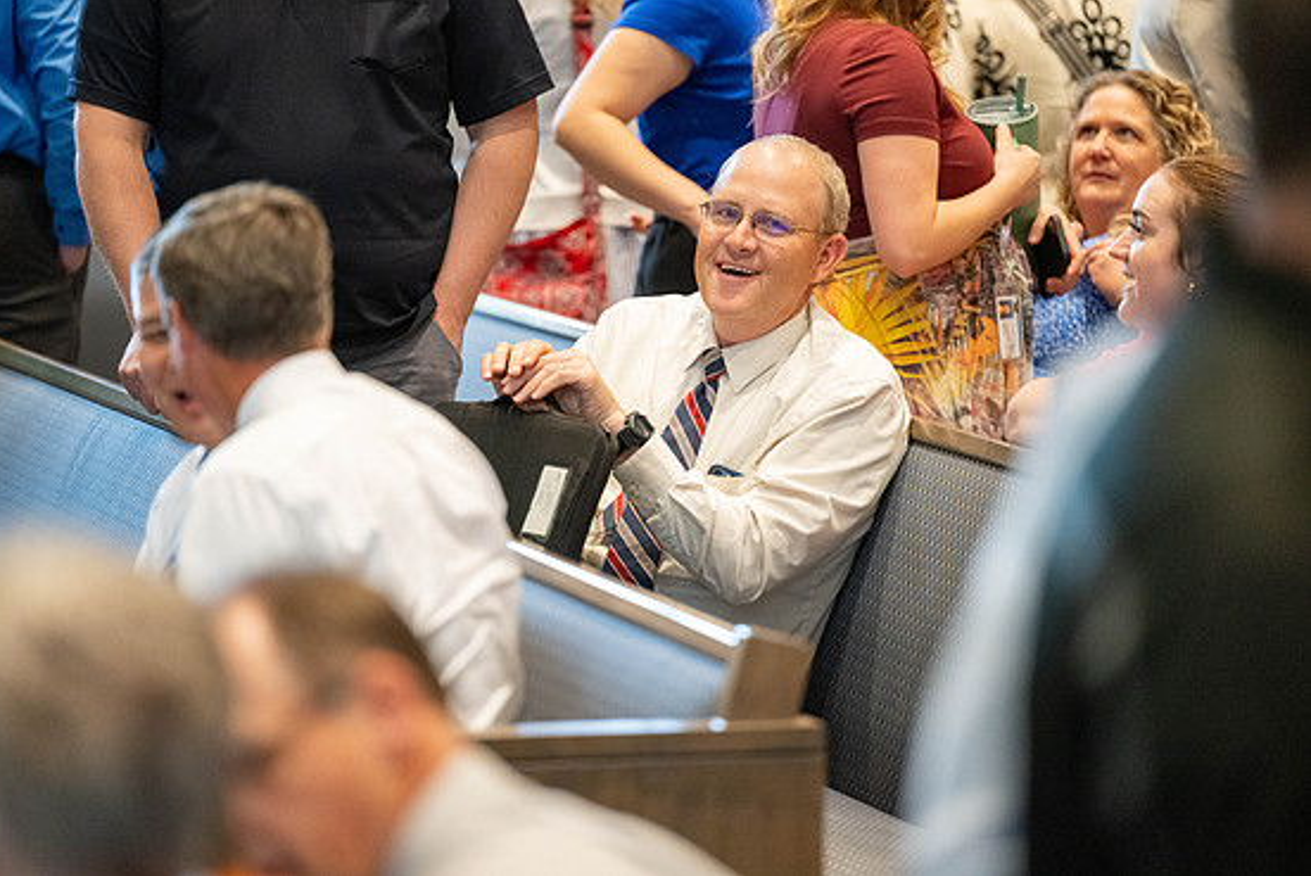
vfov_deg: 6.6
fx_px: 7653
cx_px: 625
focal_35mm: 210
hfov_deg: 9.8
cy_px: 419
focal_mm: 200
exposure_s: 1/200
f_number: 2.8
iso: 5000
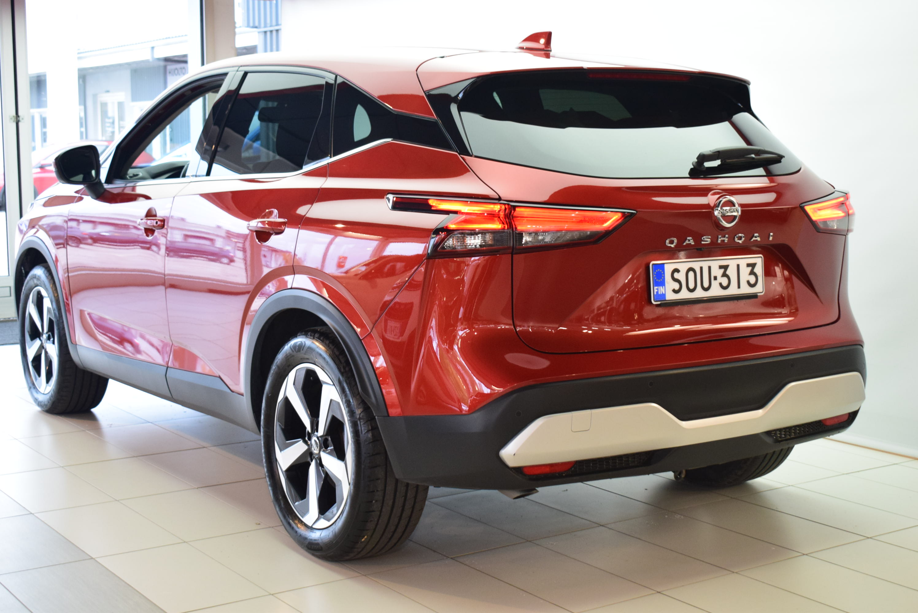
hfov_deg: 37.8
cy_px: 306
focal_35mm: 52
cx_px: 459
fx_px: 1340
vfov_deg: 25.8
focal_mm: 35
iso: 1600
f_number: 4.5
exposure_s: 1/80
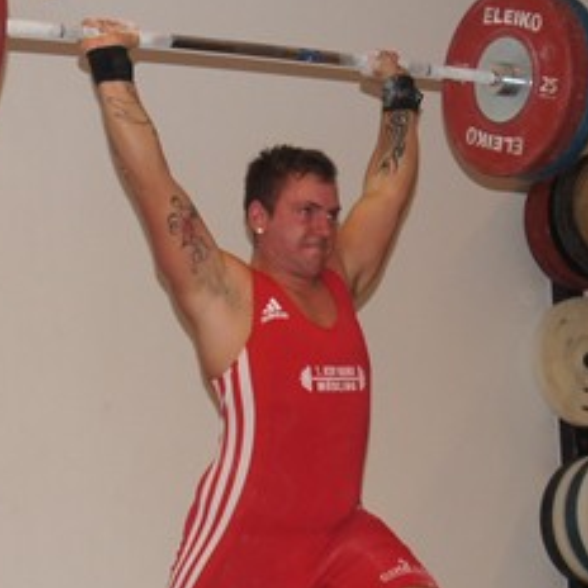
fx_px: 1941
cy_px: 242
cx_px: 327
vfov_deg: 17.2
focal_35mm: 101
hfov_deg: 17.2
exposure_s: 1/80
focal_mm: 18
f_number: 5.6
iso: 200
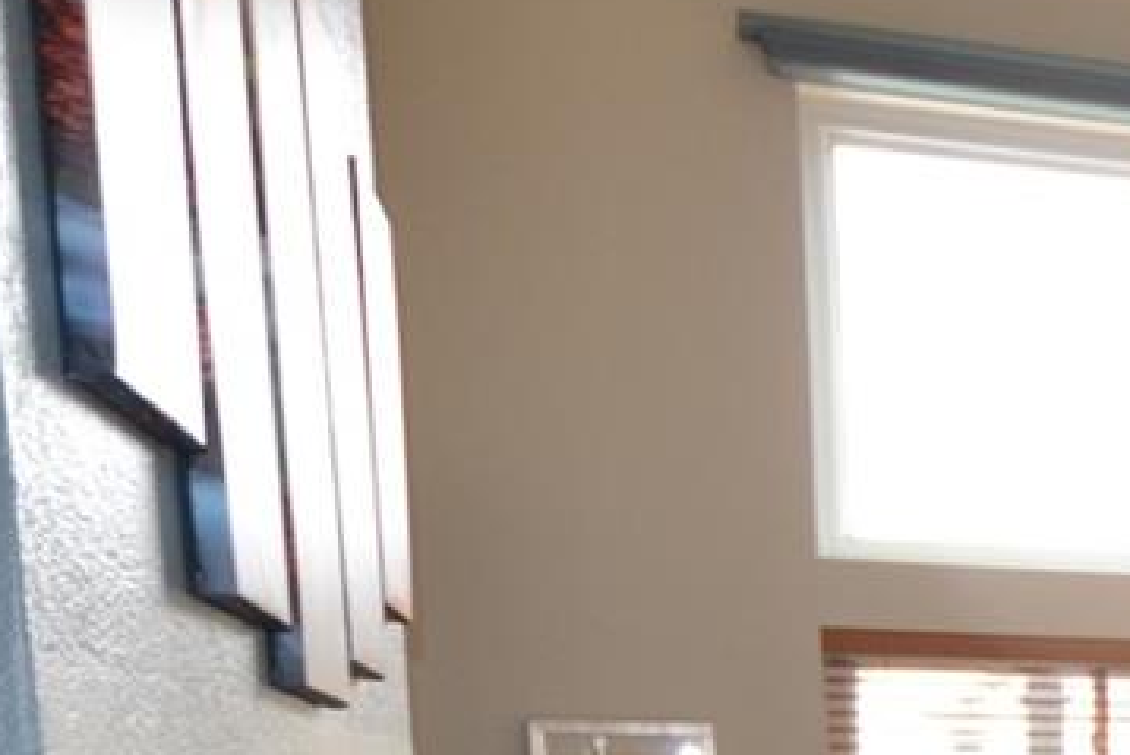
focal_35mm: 67
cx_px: 1676
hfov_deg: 24.0
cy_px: 1131
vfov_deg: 18.1
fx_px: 2104
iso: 400
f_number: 4
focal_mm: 10
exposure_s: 1/60
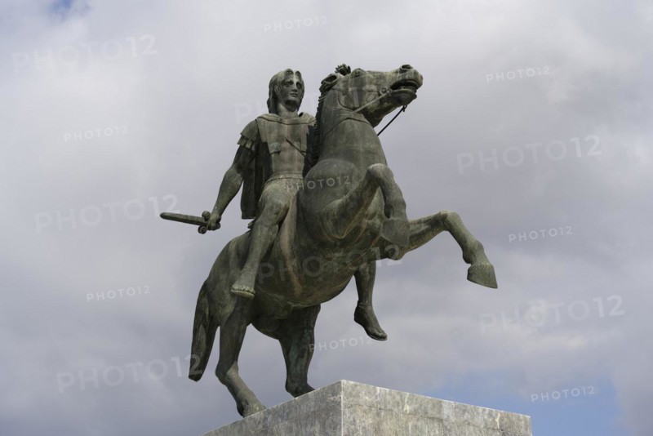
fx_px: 907
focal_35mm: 50
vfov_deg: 27.0
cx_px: 326
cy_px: 218
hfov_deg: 39.6
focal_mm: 50
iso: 64
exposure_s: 1/1250
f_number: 4
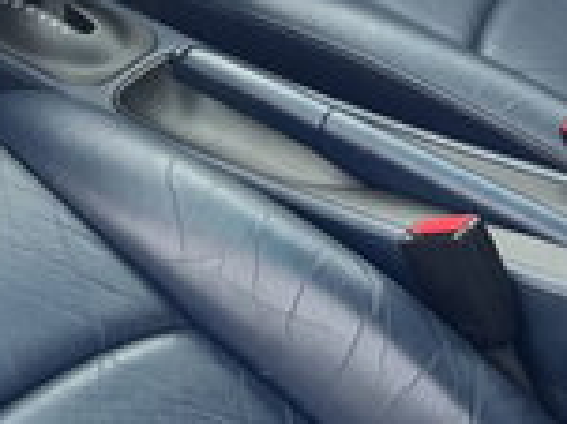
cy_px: -259
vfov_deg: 10.7
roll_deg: +2.4
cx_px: -229
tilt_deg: -25.1
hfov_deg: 14.2
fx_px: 2160
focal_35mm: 132
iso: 50
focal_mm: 5.1
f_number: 1.6
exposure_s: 1/285
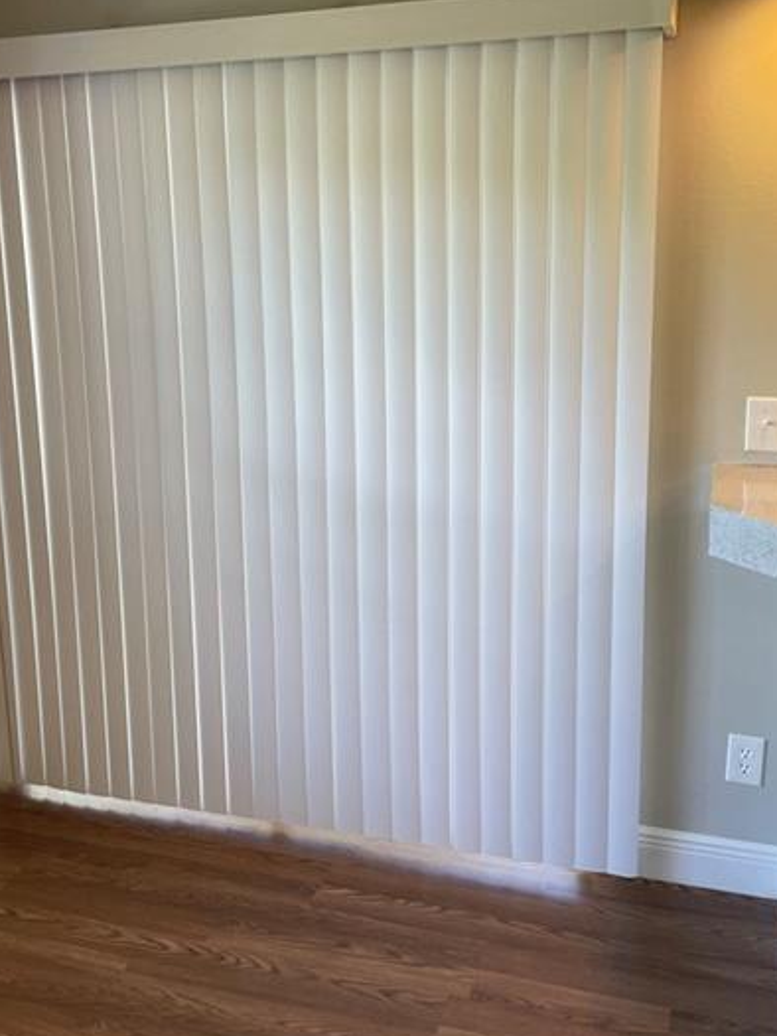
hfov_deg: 37.5
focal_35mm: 38
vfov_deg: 48.8
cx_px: 284
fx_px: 1137
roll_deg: +0.8
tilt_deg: -12.2
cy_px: 432
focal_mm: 4.2
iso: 100
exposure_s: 1/120
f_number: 1.6
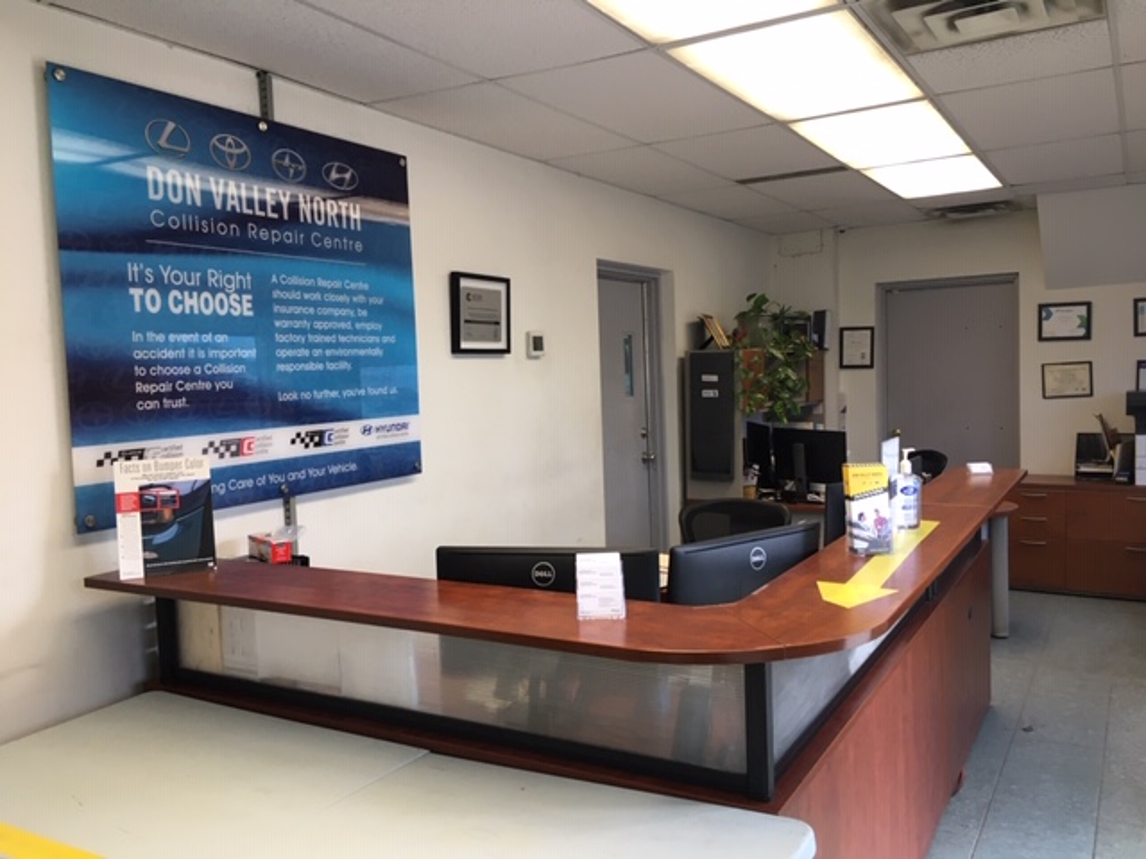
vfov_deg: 48.2
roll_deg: +2.0
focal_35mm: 29
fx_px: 960
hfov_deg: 61.7
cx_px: 573
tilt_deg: -4.3
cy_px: 430
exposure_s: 1/30
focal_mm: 4.15
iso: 32
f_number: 2.2
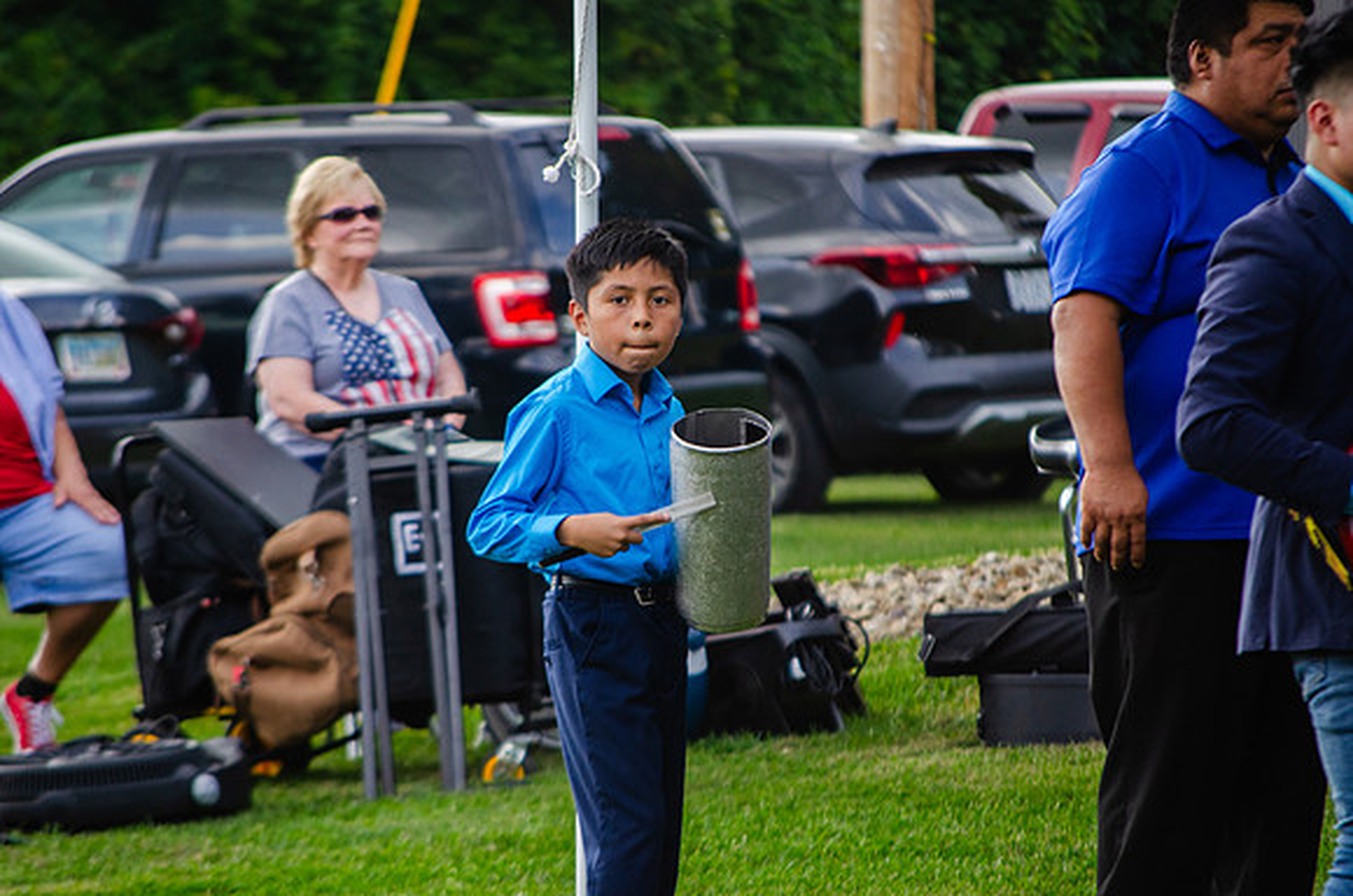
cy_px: 448
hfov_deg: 6.9
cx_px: 676
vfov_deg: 4.6
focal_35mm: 300
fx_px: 11250
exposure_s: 1/400
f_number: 5.6
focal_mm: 200
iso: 400
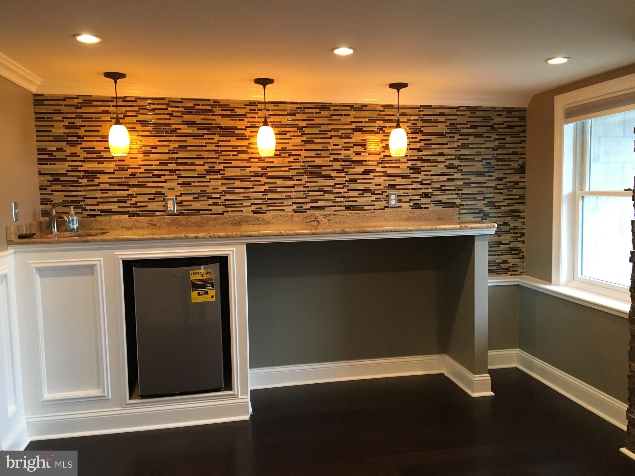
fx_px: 532
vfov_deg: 48.2
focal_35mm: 29
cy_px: 238
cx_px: 318
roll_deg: +1.3
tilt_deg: -5.9
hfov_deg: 61.7
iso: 160
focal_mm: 4.15
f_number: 2.2
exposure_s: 1/30
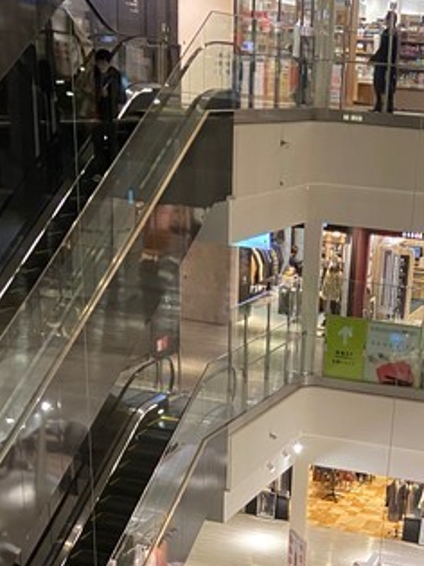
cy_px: 658
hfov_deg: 22.0
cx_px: 316
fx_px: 1079
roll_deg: -2.7
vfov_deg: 26.5
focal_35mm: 66
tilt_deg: -26.9
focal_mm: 4.25
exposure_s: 1/60
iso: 320
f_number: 1.8
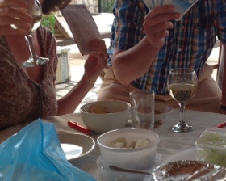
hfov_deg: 24.2
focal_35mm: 78
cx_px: 170
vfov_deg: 19.6
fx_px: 522
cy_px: 59
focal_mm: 4.28
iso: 64
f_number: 2.4
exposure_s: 1/40
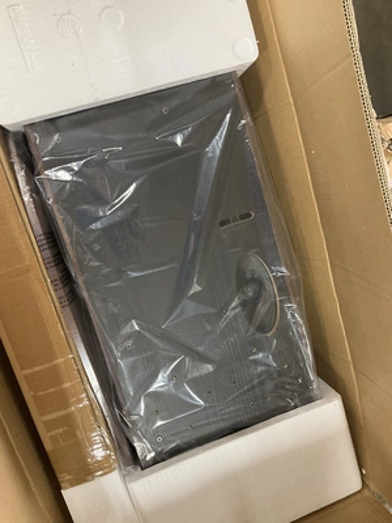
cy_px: 262
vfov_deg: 61.7
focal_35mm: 29
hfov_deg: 48.2
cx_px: 196
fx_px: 438
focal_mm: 3
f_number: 1.8
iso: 250
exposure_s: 1/60
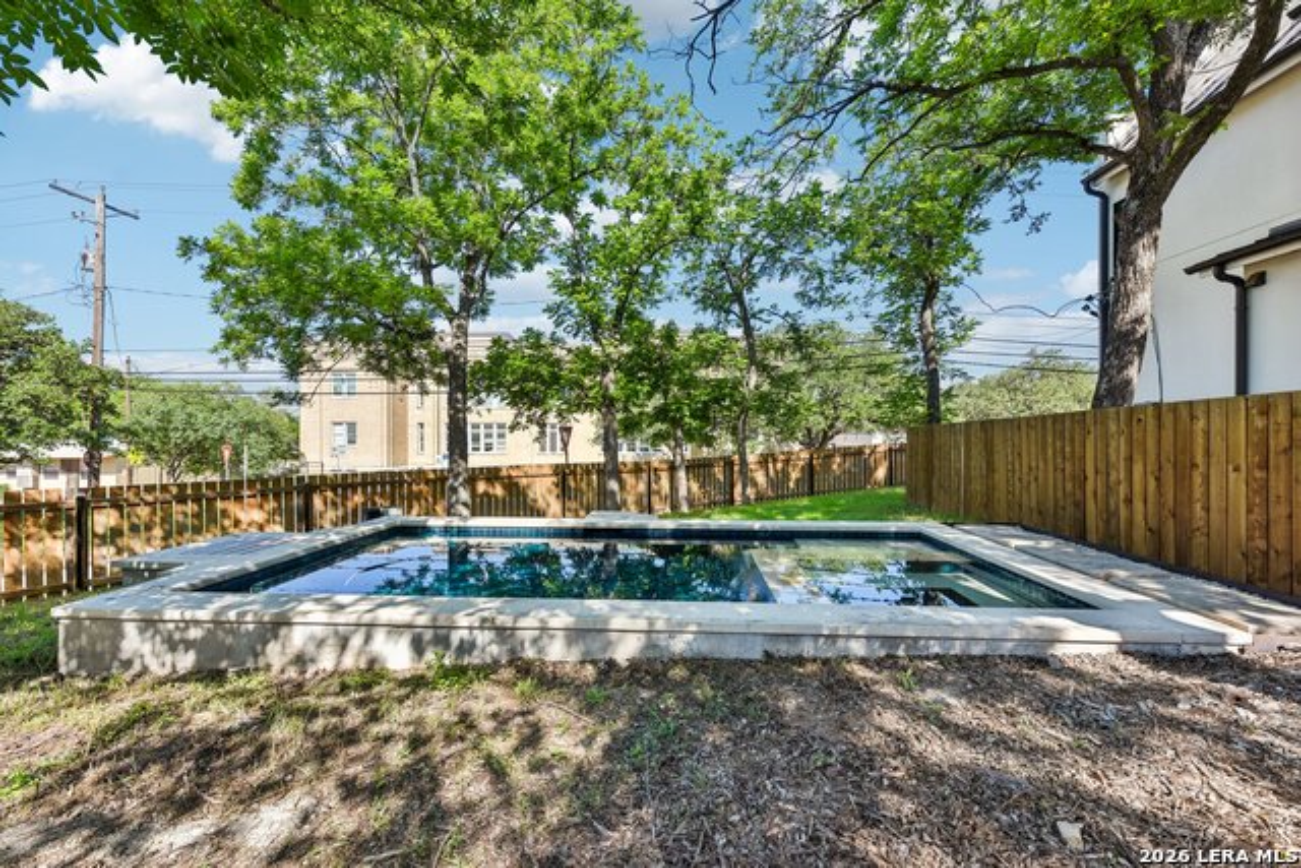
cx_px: 650
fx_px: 506
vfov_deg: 81.2
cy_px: 434
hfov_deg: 104.2
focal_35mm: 14
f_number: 8
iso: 100
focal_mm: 14
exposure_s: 1/160
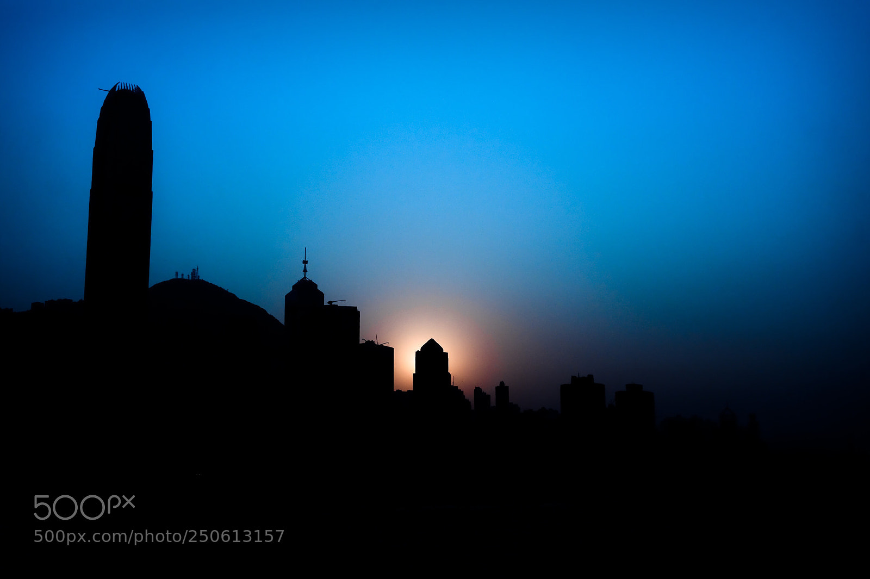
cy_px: 290
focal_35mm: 42
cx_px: 435
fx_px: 1014
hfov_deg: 46.4
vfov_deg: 31.9
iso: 800
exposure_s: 1/8000
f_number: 8
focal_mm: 42
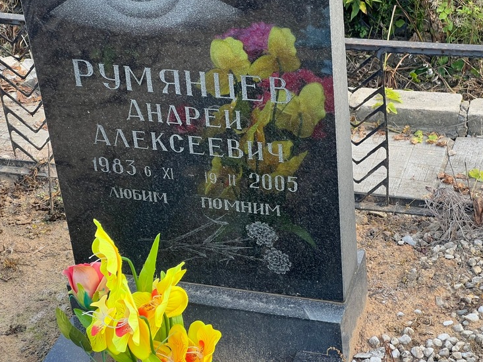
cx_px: 237
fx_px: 1172
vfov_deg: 17.6
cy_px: 167
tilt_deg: -31.5
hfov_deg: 23.3
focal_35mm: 84
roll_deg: +3.2
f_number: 2.8
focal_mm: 9
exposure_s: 1/99
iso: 50
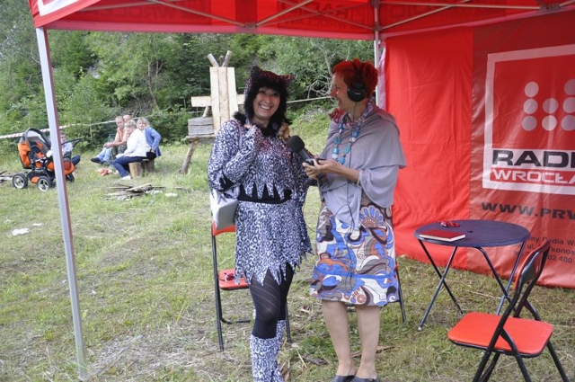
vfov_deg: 35.4
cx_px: 288
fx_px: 598
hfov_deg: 51.3
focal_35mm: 38
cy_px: 191
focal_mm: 25
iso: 400
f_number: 5
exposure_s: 1/100
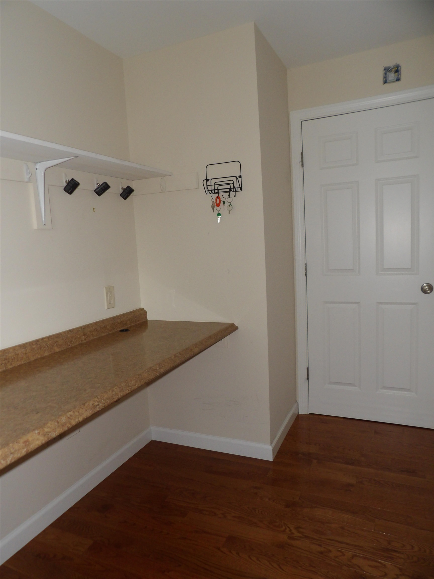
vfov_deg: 71.6
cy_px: 290
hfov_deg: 56.8
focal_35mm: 24
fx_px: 401
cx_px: 217
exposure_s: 1/60
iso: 200
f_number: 2.8
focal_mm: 4.3
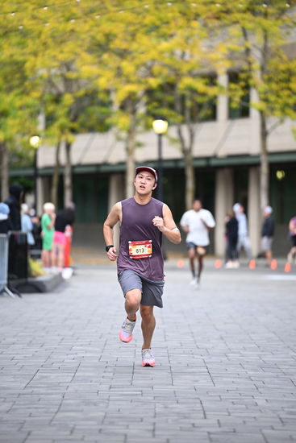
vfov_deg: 10.3
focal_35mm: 200
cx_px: 148
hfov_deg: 6.9
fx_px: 2465
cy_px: 222
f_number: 2.8
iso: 1000
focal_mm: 200
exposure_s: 1/1600
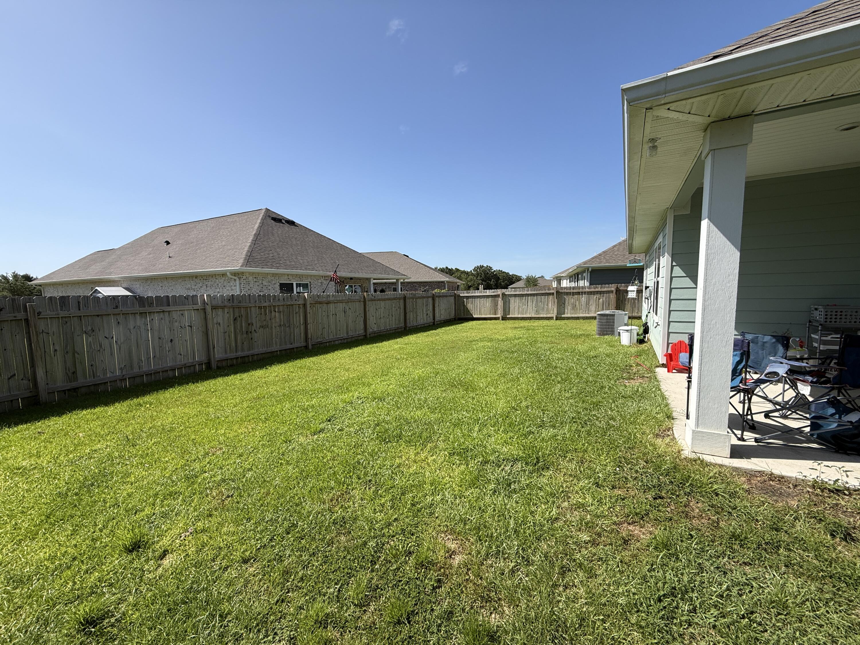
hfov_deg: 102.1
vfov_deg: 85.7
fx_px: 348
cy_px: 322
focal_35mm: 14
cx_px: 430
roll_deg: +1.3
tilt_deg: -5.5
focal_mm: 2.22
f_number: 2.2
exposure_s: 1/1745
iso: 50
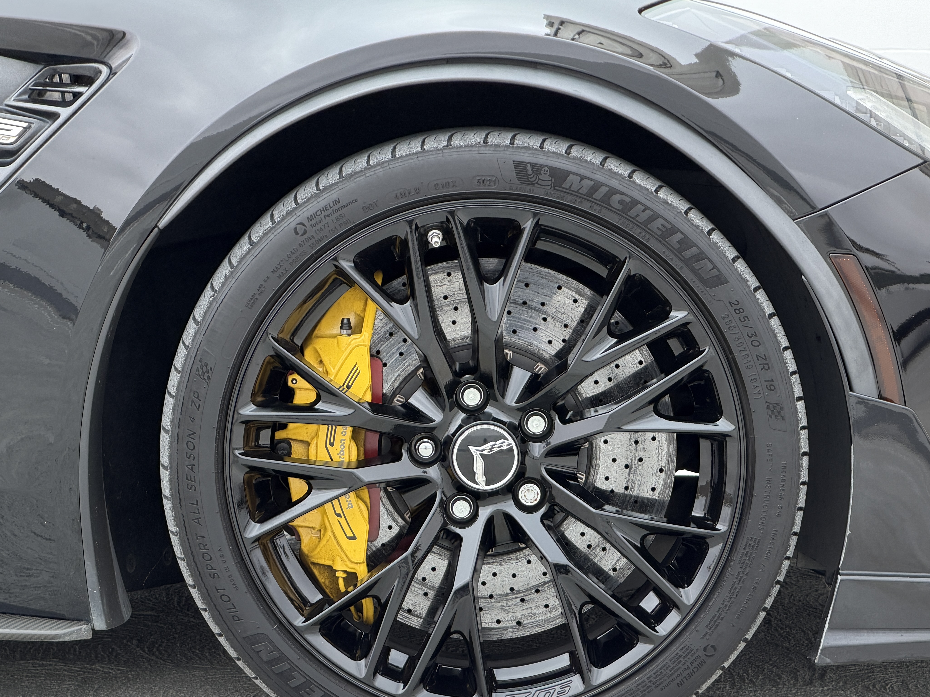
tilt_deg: -7.0
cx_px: 559
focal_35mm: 140
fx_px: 3761
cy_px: 466
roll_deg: +2.3
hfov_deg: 14.1
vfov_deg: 10.6
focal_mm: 16.89
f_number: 2.8
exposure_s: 1/121
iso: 50
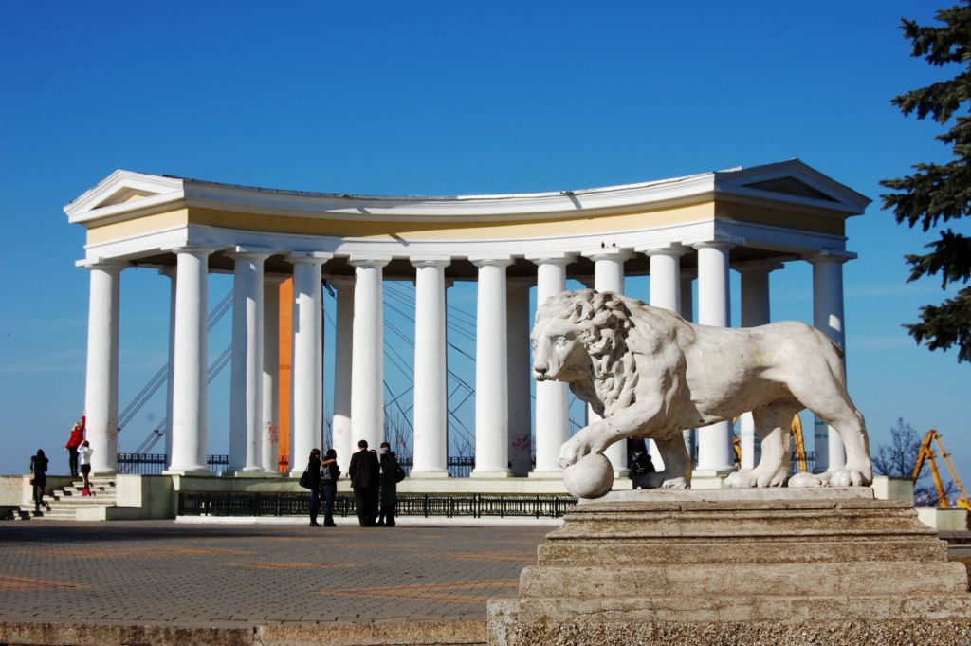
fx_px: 1819
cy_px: 323
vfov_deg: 20.1
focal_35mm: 68
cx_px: 486
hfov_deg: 29.9
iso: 200
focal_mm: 45
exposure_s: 1/500
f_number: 11
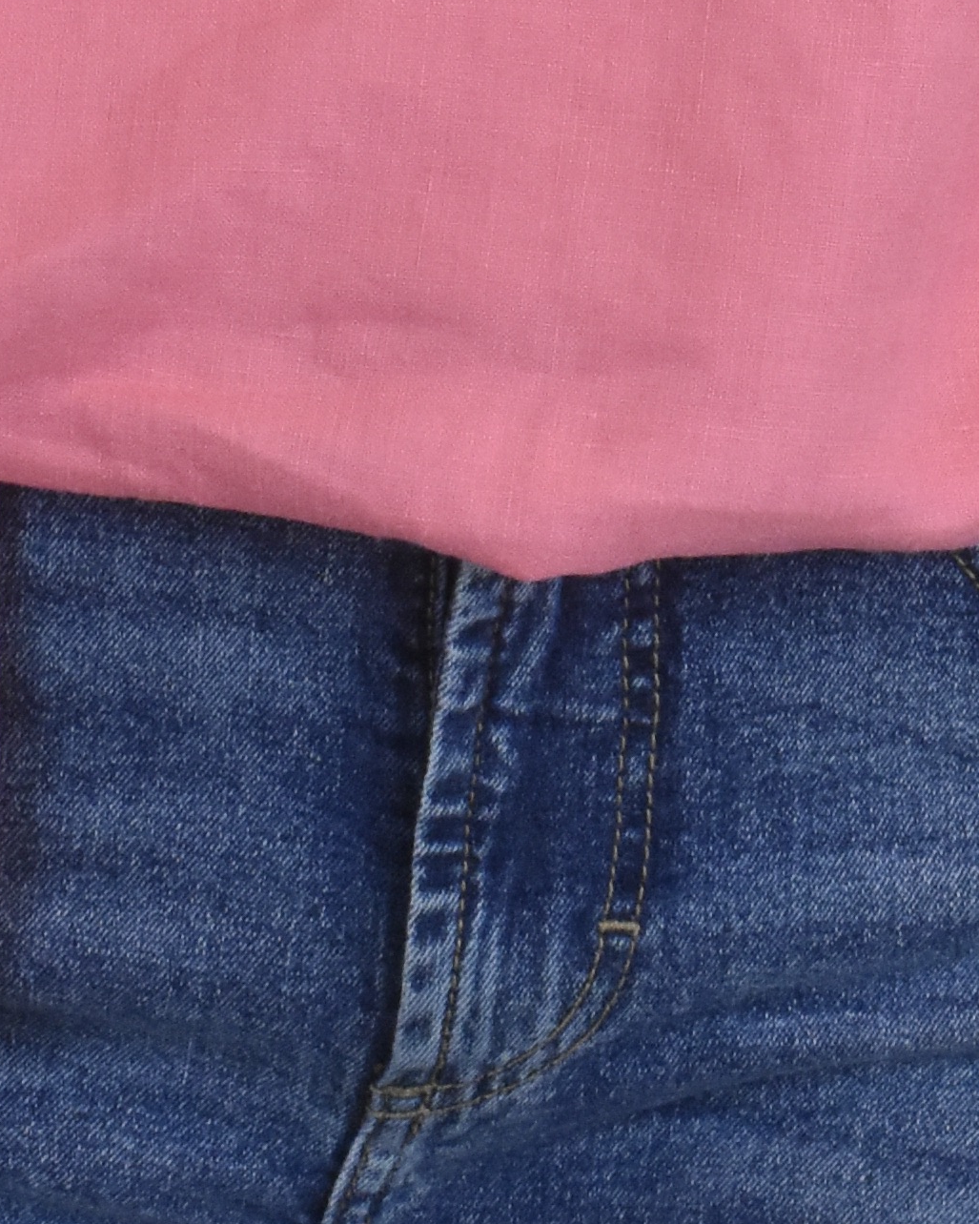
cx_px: 309
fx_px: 9056
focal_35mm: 250
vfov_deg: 7.7
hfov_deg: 6.2
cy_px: -117
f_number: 18
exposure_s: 1/50
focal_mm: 38
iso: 1600
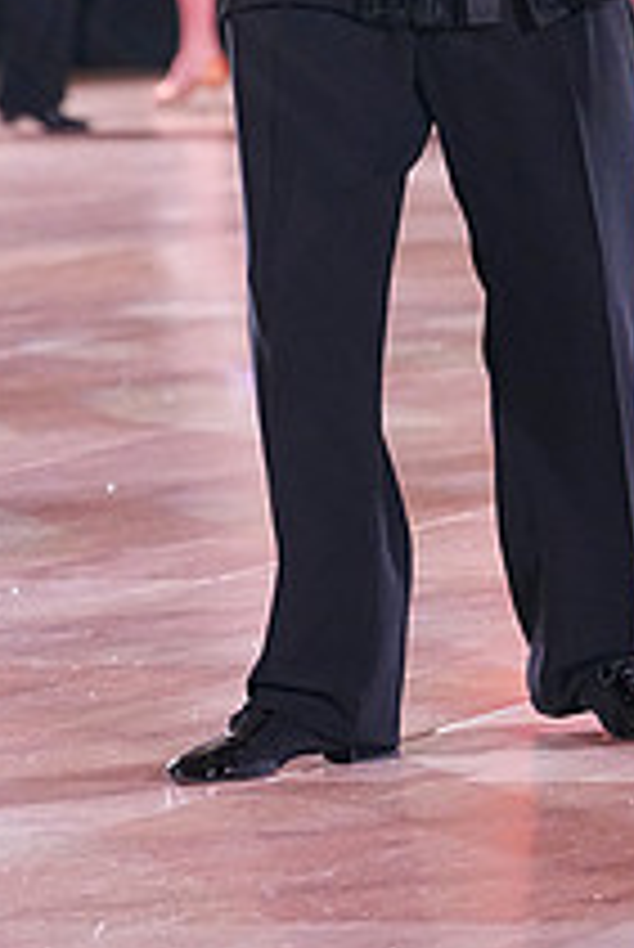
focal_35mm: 338
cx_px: 88
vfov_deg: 6.1
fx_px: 8914
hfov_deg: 4.1
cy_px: -193
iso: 5000
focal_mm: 123
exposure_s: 1/320
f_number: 4
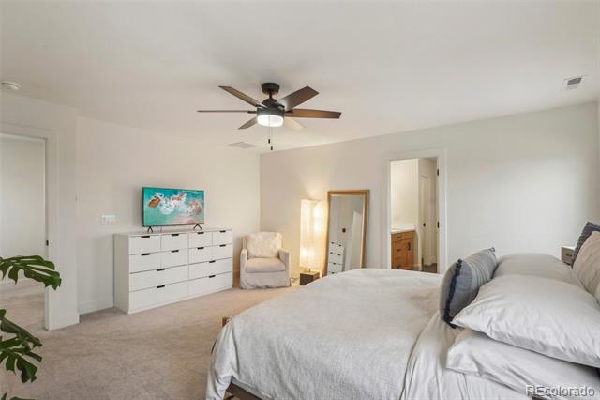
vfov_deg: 72.0
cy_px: 200
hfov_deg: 95.0
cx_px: 300
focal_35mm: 16
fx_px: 275
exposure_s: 1/30
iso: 250
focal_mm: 11
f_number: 8
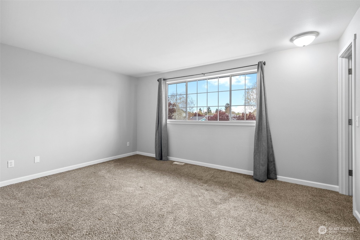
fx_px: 160
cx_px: 180
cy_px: 120
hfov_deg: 96.7
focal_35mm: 16
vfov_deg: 73.8
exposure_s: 1/13
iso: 500
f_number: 8
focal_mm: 16
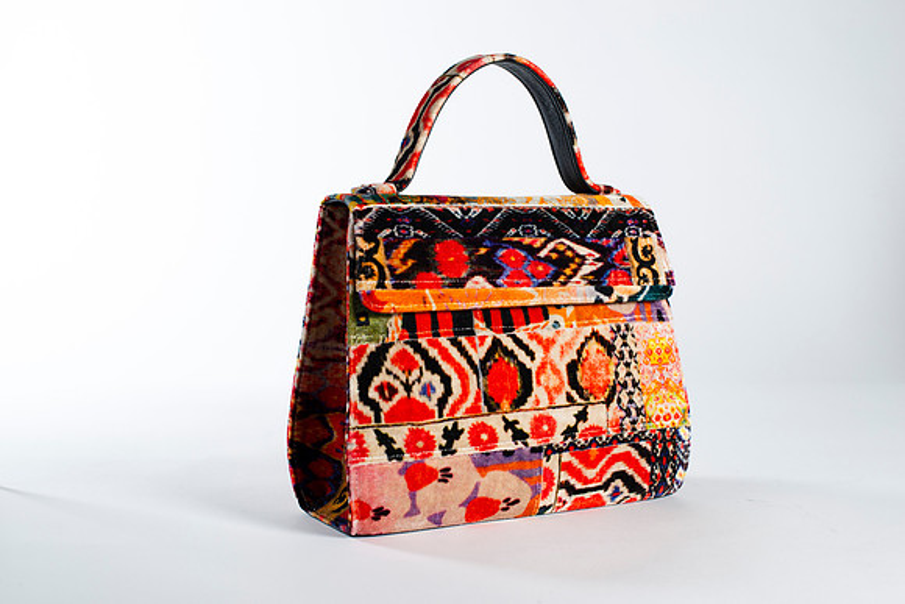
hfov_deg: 39.6
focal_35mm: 50
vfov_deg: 27.0
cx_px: 452
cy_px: 302
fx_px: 1257
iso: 200
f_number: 7.1
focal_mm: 50
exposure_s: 1/200
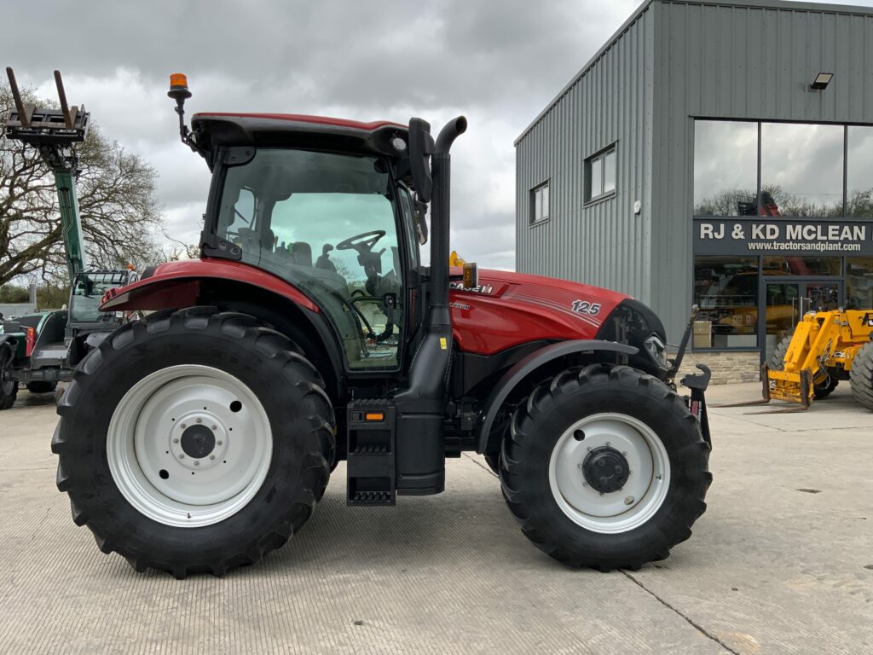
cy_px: 328
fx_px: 731
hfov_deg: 61.7
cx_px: 436
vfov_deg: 48.2
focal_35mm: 29
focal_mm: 3
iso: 16
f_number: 1.8
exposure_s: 1/869
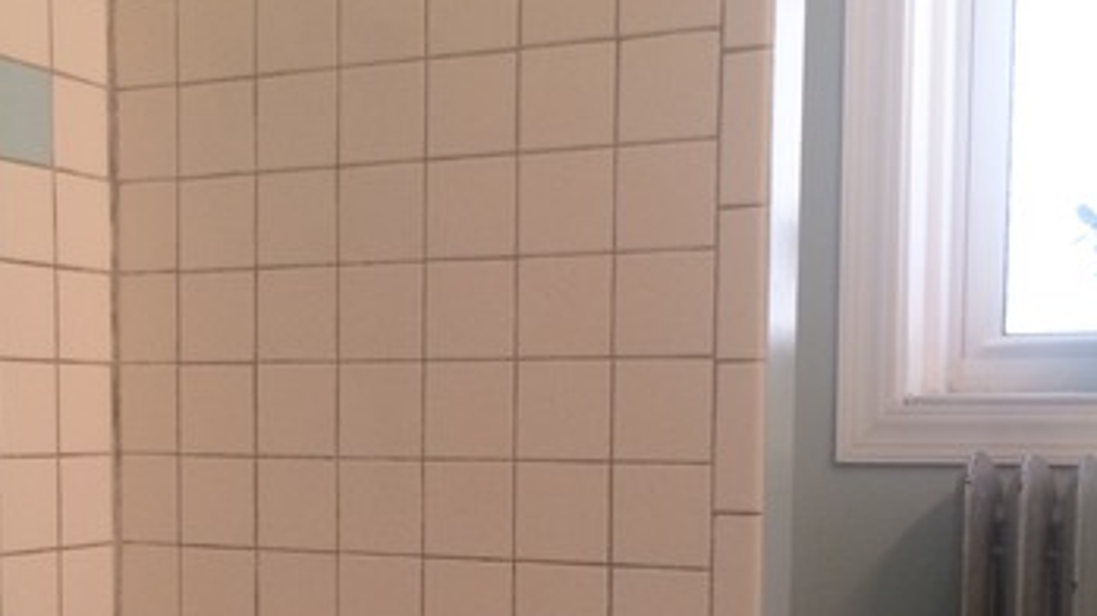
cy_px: 544
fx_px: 1686
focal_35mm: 58
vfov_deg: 20.3
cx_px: 374
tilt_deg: -4.5
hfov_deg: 35.7
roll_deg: +0.1
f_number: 2.2
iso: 64
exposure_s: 1/30
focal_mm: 4.15
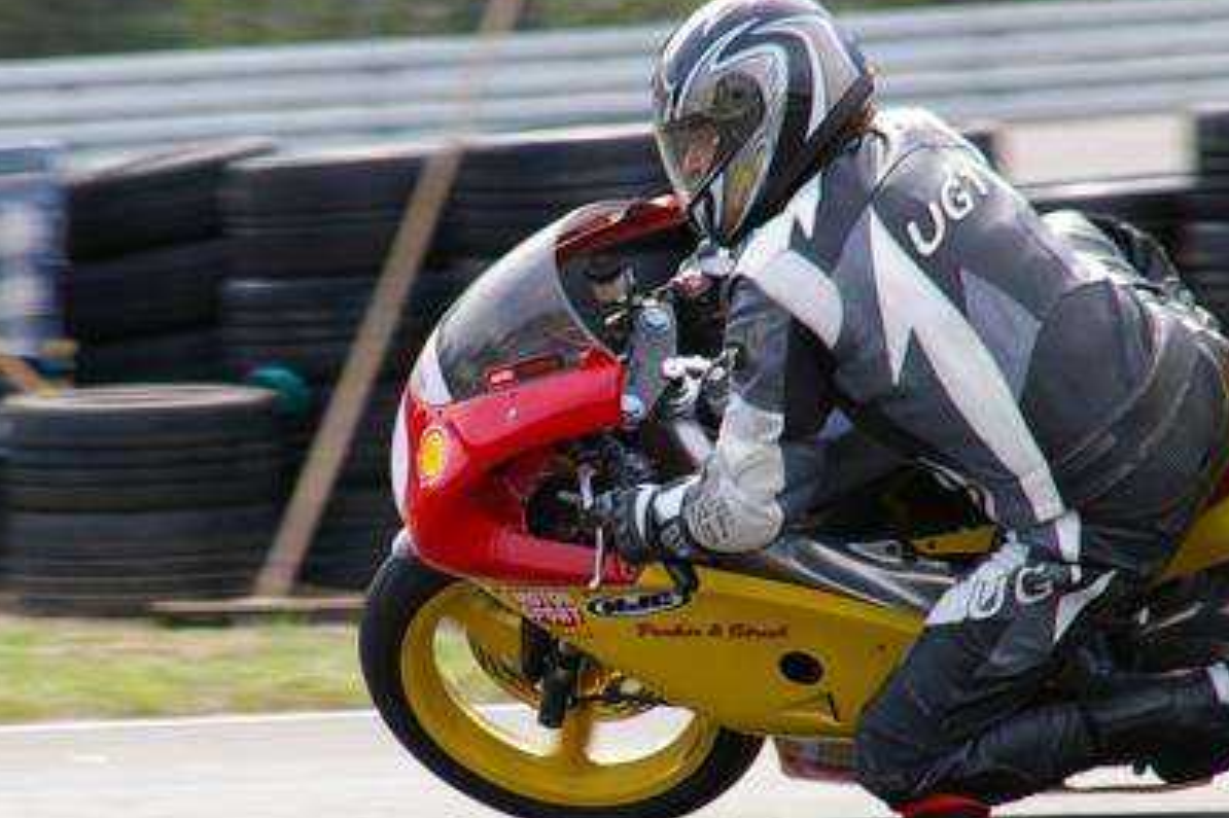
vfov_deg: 2.6
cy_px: 534
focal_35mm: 527
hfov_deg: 3.9
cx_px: 528
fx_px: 17987
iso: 200
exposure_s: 1/350
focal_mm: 155
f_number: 6.7
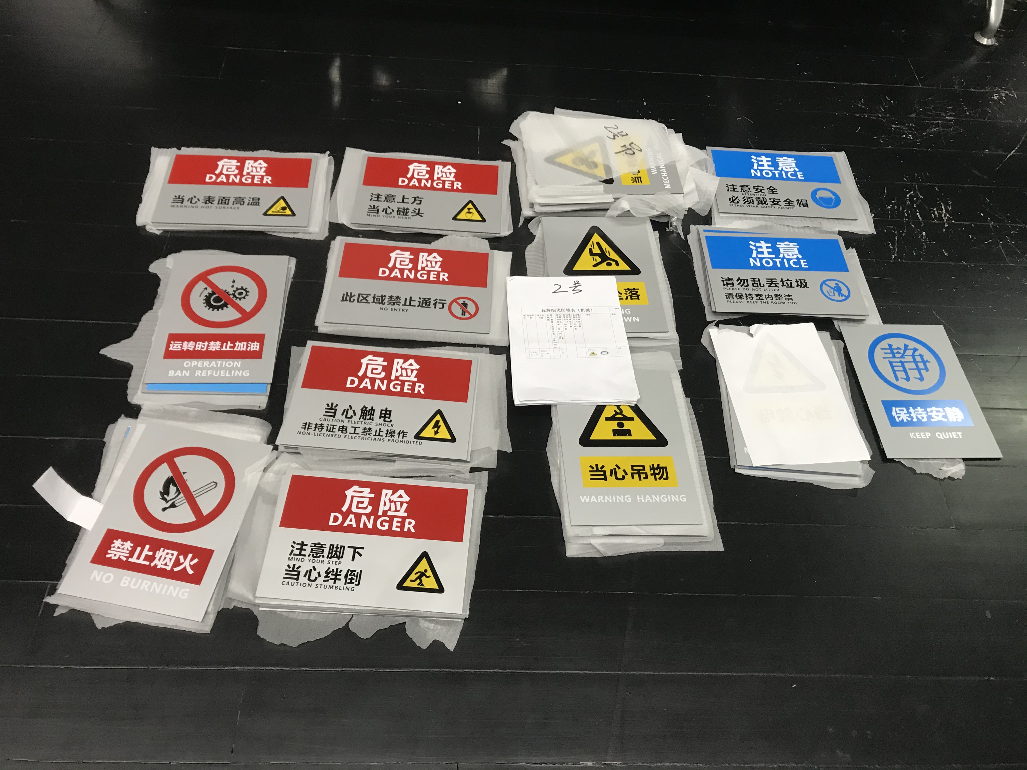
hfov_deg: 63.4
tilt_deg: -54.4
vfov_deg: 49.7
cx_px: 514
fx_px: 831
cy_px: 385
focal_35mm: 28
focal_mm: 3.99
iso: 64
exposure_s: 1/17
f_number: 1.8
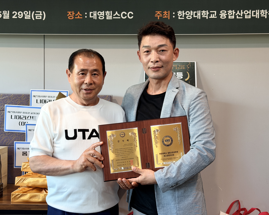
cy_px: 107
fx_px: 406
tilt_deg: -2.6
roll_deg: -1.0
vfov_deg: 29.7
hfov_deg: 36.7
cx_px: 136
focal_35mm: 51
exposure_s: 1/60
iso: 160
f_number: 1.78
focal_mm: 6.76
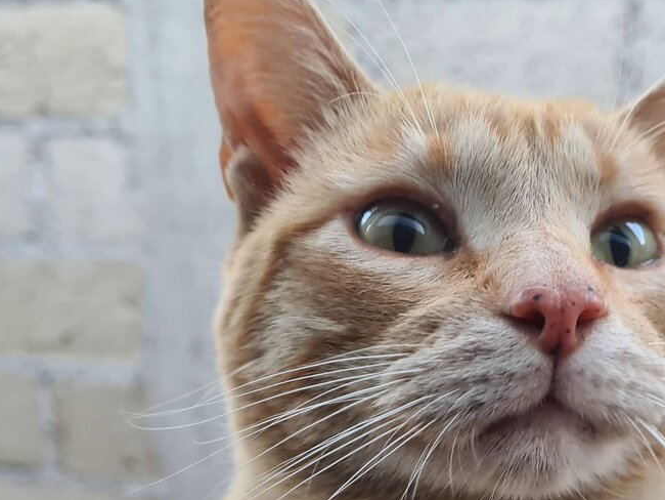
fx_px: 1076
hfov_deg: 34.0
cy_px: 428
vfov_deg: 25.5
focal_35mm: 56
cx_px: 448
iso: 200
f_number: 1.8
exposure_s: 1/50
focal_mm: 5.4
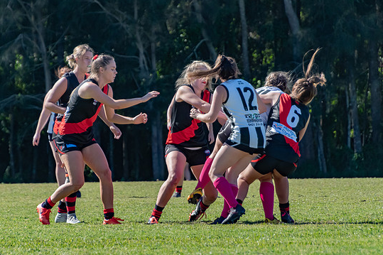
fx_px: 5434
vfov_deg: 2.7
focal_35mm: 511
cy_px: 143
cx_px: 169
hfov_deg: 4.0
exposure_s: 1/2000
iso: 800
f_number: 6.3
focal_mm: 270
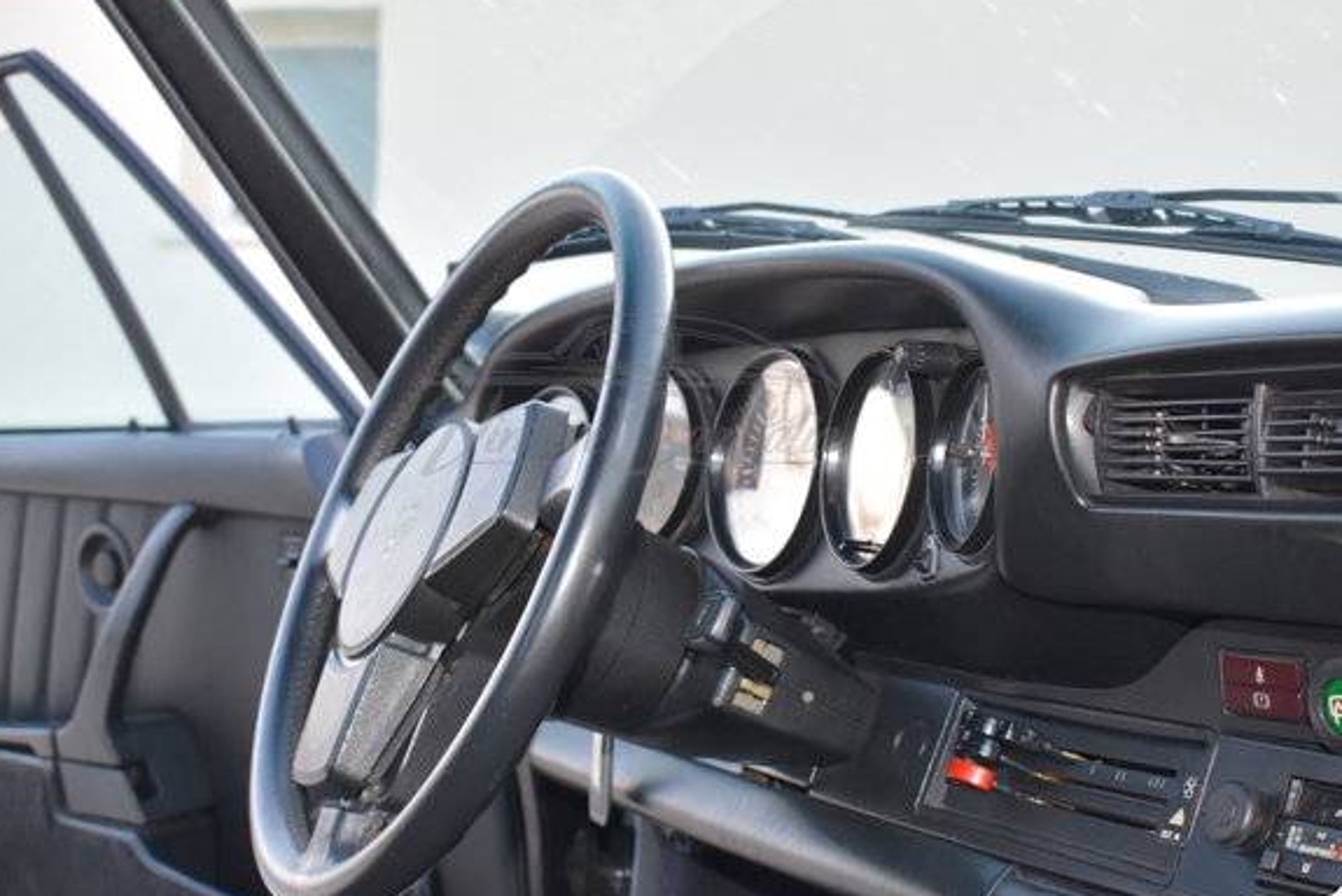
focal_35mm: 52
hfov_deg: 38.1
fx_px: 1939
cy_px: 455
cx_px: 753
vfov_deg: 26.0
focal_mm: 26
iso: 560
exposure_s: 1/200
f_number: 5
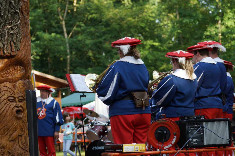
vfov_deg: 13.0
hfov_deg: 19.5
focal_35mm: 105
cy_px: 78
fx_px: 685
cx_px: 118
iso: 100
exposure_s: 1/125
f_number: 4
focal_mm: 70
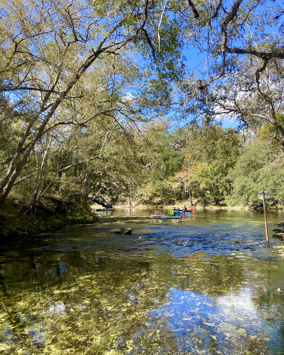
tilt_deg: +4.8
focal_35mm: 28
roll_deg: -0.5
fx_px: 294
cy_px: 180
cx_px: 141
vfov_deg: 62.2
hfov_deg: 51.5
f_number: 1.8
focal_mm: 4.25
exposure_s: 1/742
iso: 32
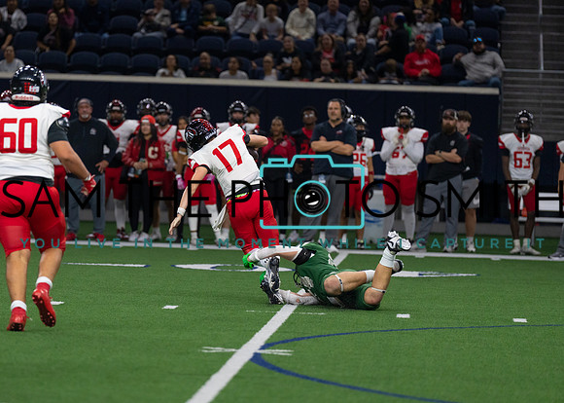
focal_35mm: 259
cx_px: 212
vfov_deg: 5.6
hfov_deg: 7.8
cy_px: 191
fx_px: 4152
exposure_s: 1/1250
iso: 1600
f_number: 2.8
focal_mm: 200
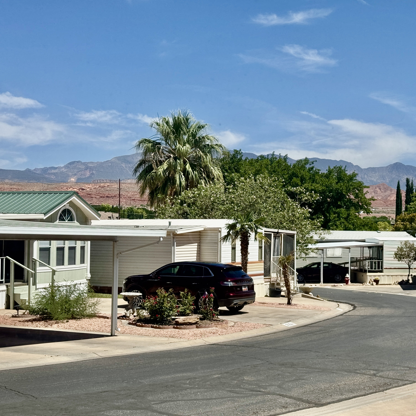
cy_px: 208
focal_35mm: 57
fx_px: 775
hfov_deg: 29.9
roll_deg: -1.3
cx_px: 263
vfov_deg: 30.0
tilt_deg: +0.4
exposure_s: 1/5848
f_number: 1.78
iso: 64
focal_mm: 6.76
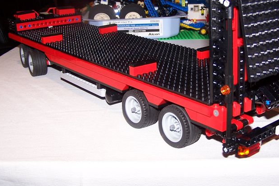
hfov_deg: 38.7
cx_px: 170
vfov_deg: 26.4
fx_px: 395
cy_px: 80
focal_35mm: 51
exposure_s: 1/60
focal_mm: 6.3
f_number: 2.8
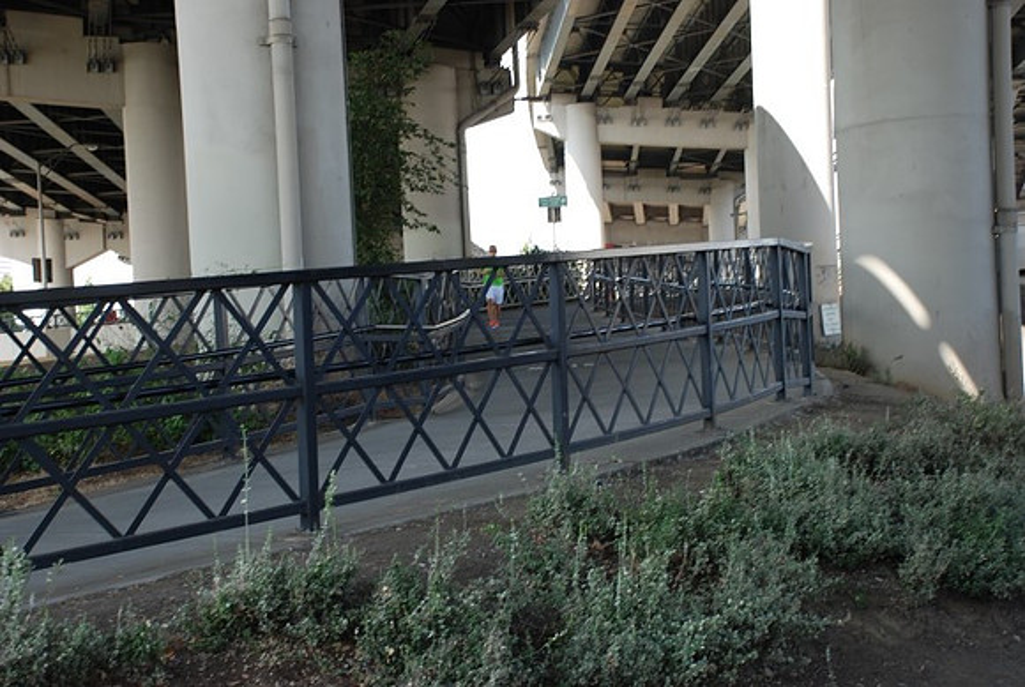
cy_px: 344
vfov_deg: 22.7
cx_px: 512
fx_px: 1711
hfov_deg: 33.3
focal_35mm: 60
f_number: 4.5
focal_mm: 40
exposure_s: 1/60
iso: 100
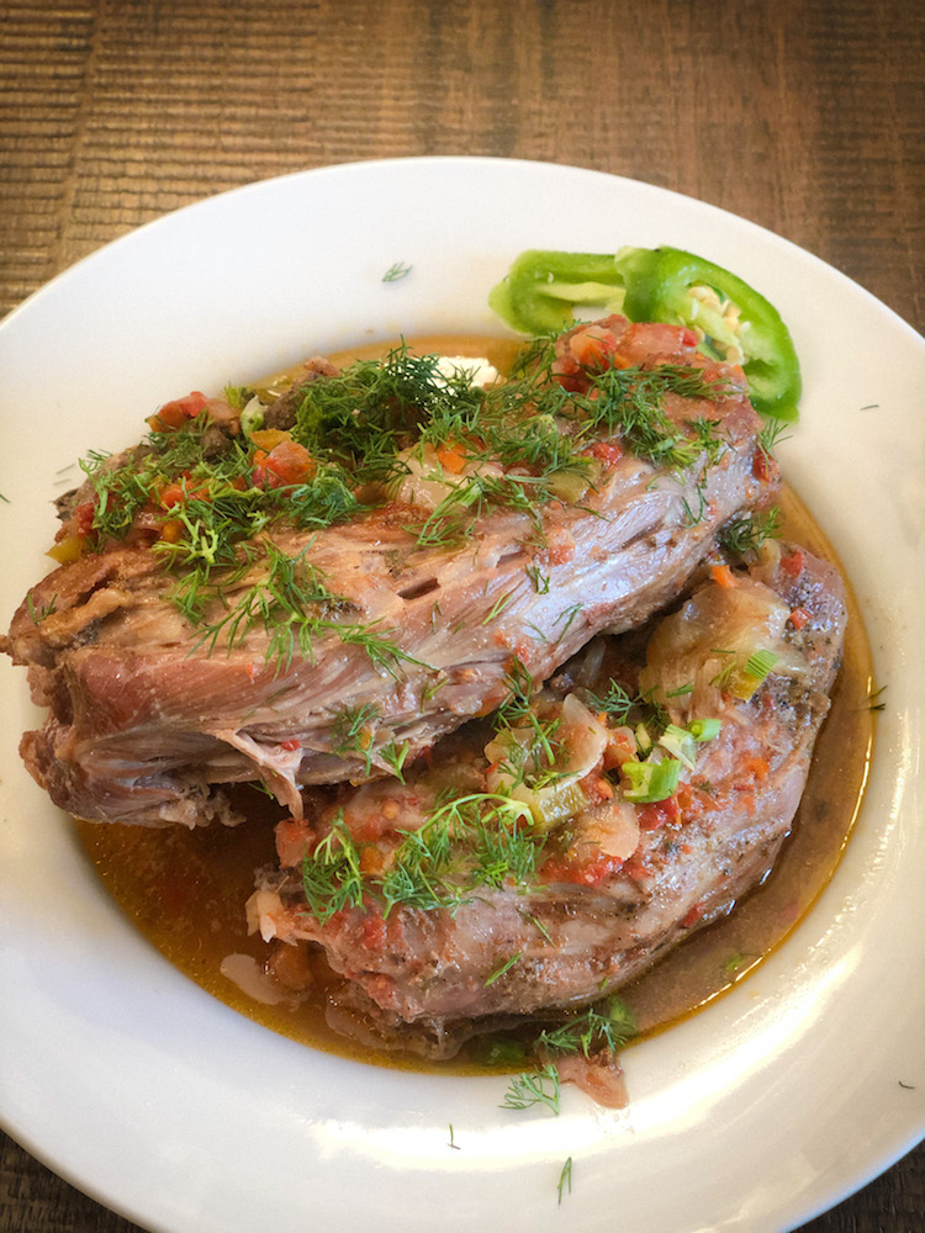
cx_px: 462
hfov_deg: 28.0
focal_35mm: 52
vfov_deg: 36.8
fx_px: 1853
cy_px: 616
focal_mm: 6
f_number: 2.4
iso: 100
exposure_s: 1/30
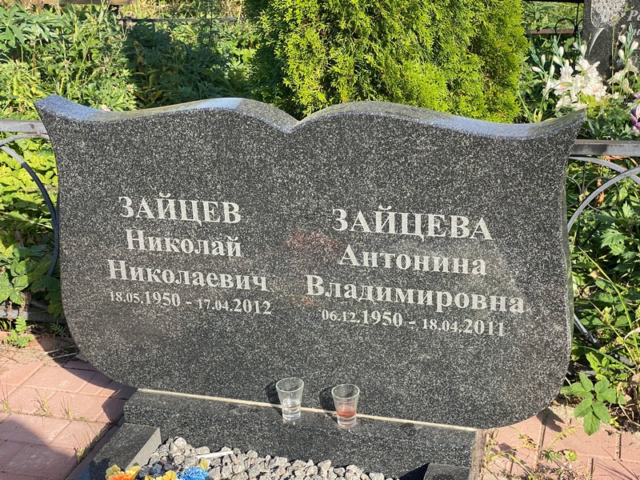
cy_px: 240
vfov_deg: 28.0
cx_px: 320
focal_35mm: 52
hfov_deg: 36.8
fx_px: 961
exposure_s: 1/705
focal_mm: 6
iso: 20
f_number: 2
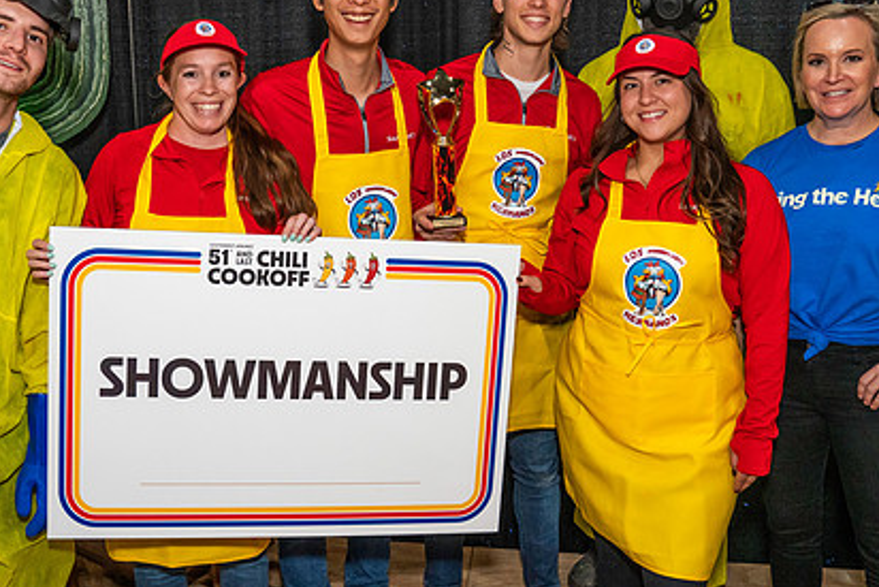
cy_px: 264
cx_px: 373
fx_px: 928
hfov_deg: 50.5
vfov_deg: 35.1
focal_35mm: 38
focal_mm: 27
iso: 4000
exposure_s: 1/200
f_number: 4.5
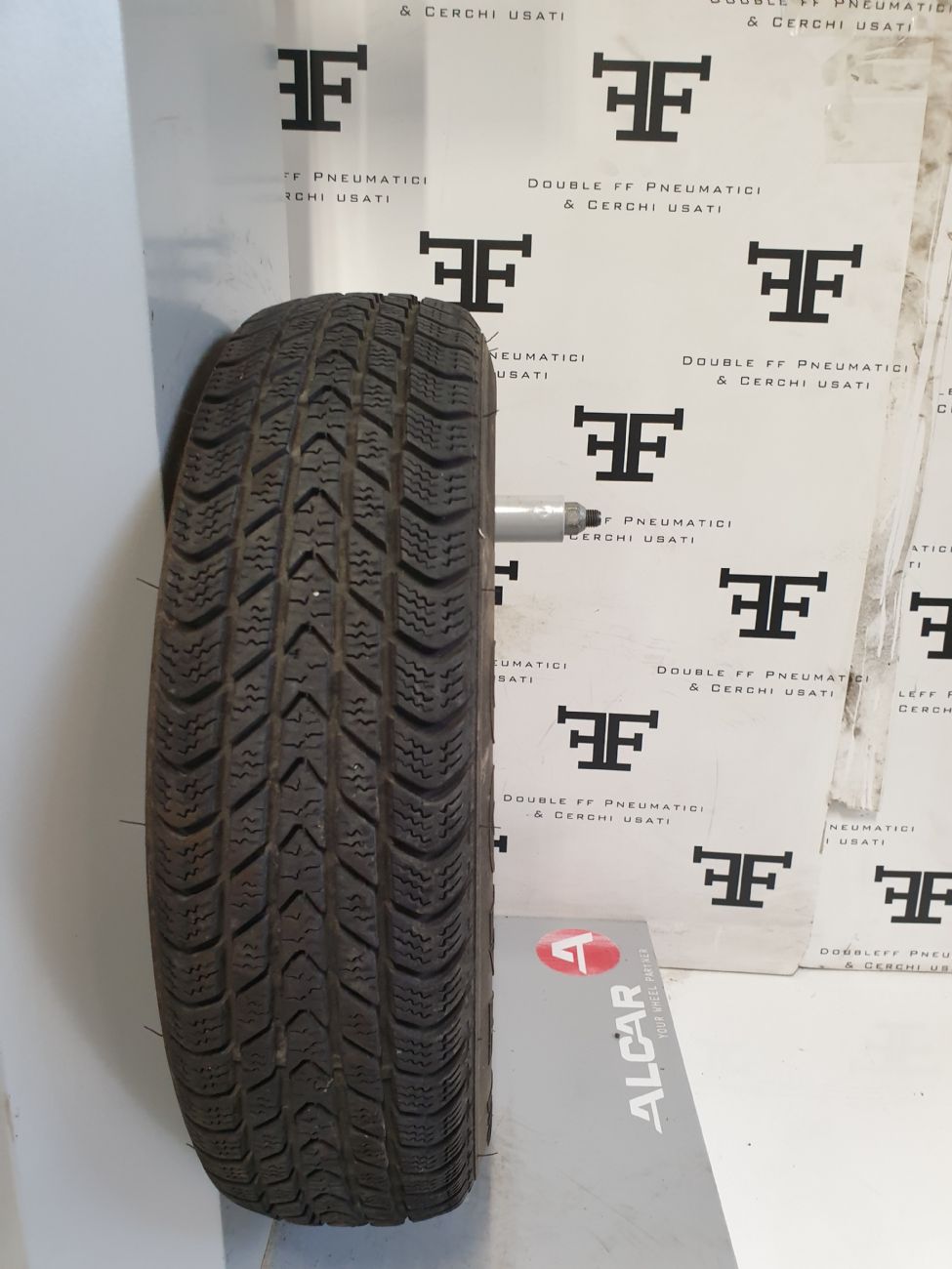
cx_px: 476
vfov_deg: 67.3
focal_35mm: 26
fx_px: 953
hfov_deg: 53.1
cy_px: 634
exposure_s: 1/33
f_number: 2.4
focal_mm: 4.3
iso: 250
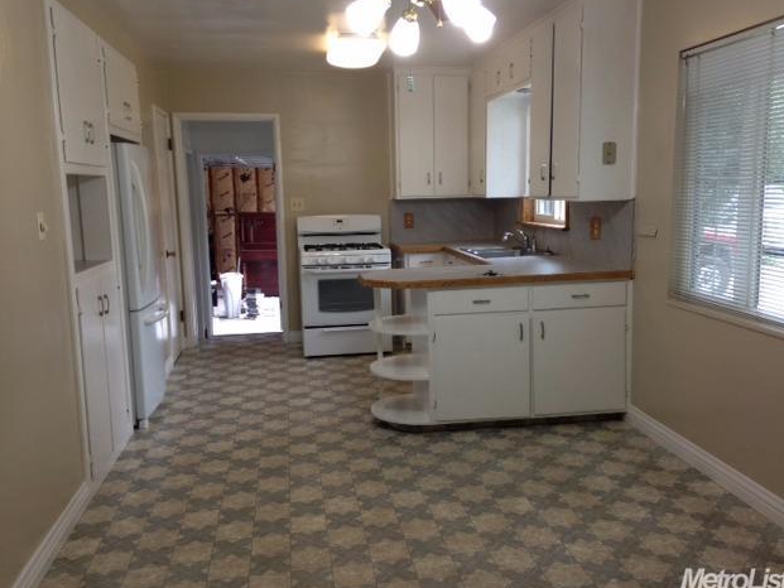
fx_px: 770
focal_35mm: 34
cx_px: 403
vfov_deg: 41.8
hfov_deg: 53.9
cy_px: 290
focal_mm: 4.13
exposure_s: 1/30
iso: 50
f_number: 2.4
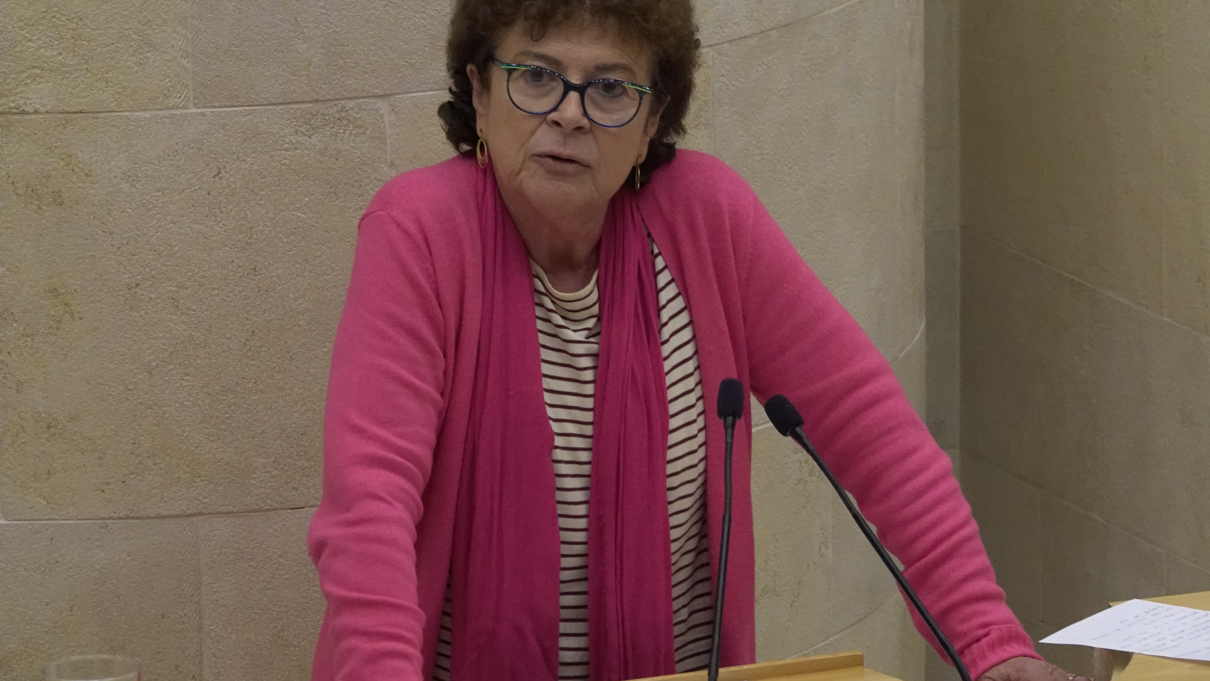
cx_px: 609
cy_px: 298
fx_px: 8662
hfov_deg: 8.0
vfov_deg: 4.5
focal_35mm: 270
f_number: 4
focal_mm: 73.24
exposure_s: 1/125
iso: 1600
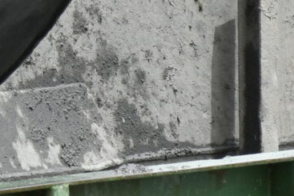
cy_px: -16
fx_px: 7267
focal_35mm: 889
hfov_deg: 2.3
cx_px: -483
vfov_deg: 1.5
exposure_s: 1/320
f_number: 9
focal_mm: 85
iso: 200
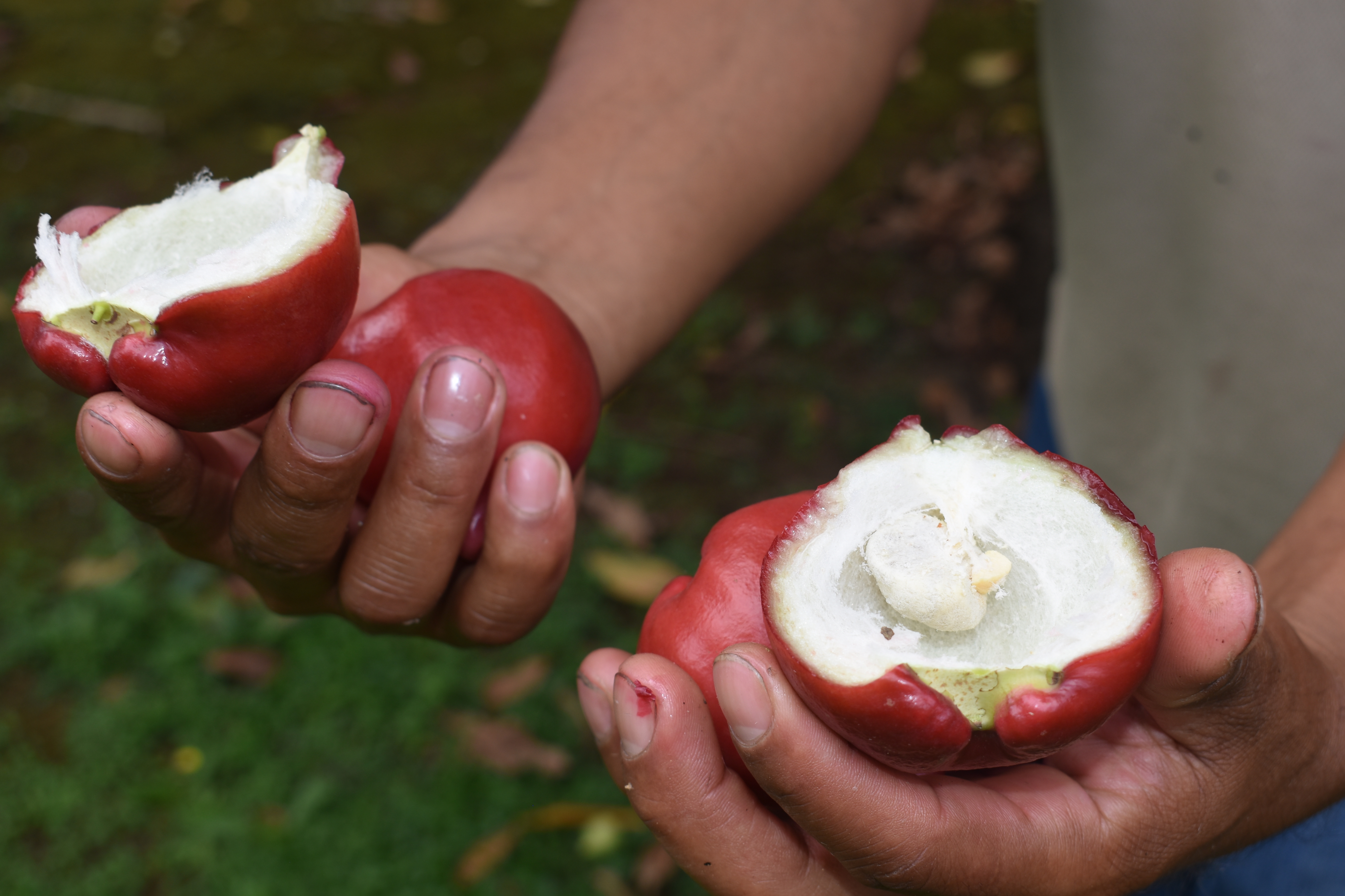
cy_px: 495
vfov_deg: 27.0
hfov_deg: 39.6
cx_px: 688
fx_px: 1868
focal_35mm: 50
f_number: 5.6
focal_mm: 30
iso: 110
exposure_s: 1/125
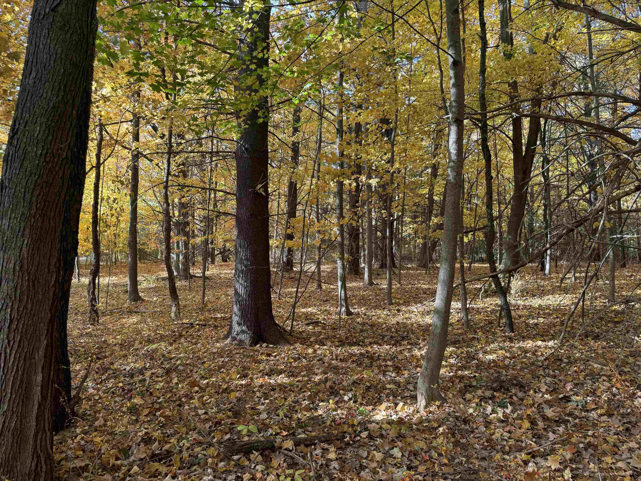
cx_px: 320
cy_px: 240
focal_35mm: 24
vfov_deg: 56.8
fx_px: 444
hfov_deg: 71.6
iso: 64
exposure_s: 1/121
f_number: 1.78
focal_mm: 6.76
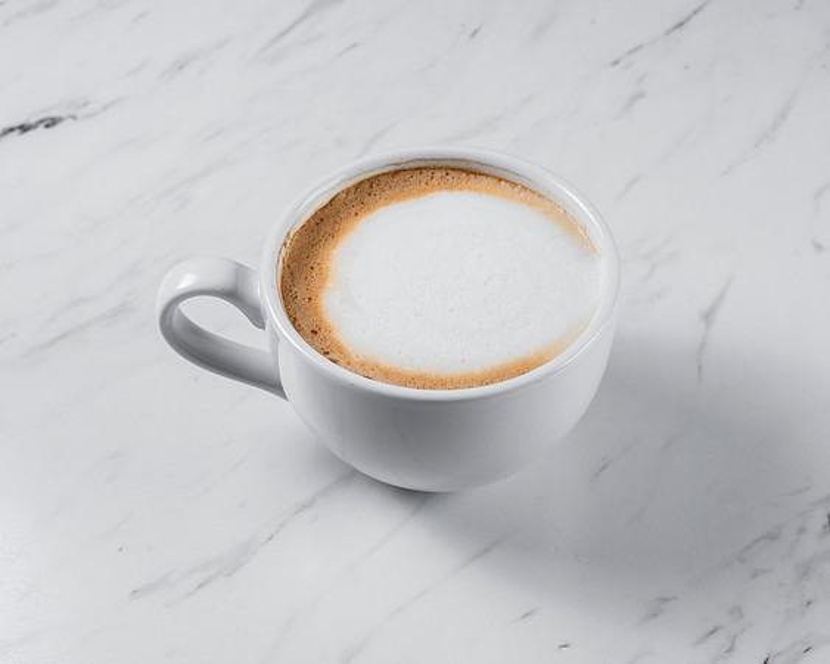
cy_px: 325
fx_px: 1450
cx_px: 428
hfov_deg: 31.9
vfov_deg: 25.8
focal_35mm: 59
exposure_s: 1/200
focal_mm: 50
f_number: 10
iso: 200
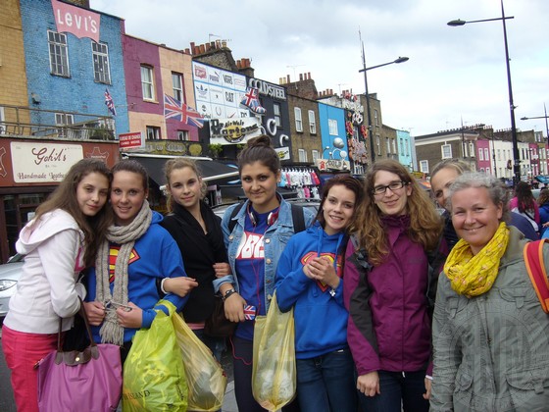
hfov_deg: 52.6
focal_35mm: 35
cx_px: 274
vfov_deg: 40.7
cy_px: 206
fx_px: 555
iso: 80
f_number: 2.8
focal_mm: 5.8
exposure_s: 1/250
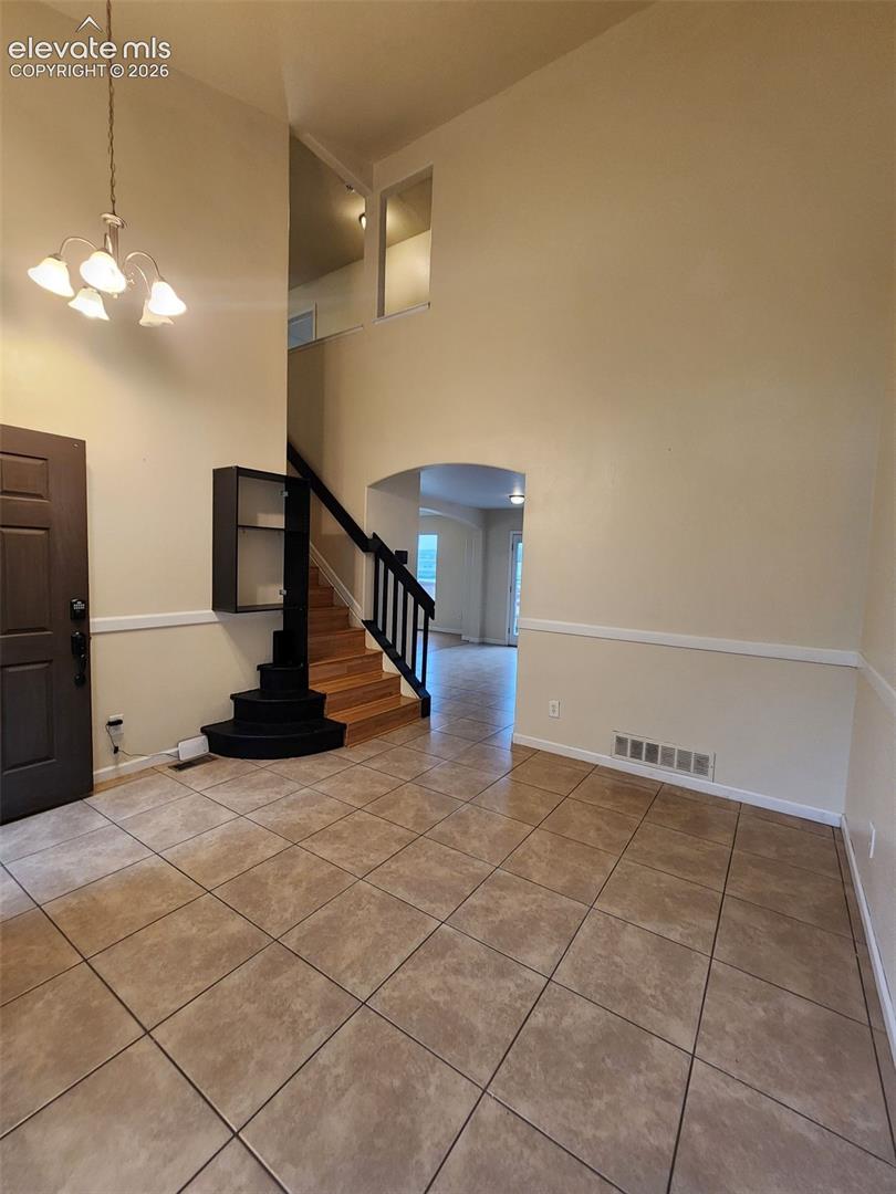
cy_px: 597
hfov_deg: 89.9
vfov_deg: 106.2
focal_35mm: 13
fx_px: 449
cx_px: 448
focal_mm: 2.2
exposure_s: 1/60
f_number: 2.2
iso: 320
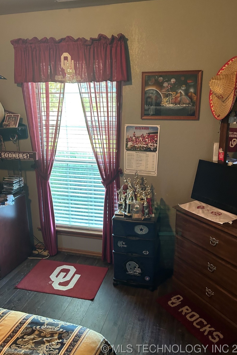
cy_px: 176
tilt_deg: -14.7
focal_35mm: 28
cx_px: 119
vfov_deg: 65.5
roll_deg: -2.3
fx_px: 276
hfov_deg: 46.4
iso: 320
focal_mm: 5.7
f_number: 1.5
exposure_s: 1/60
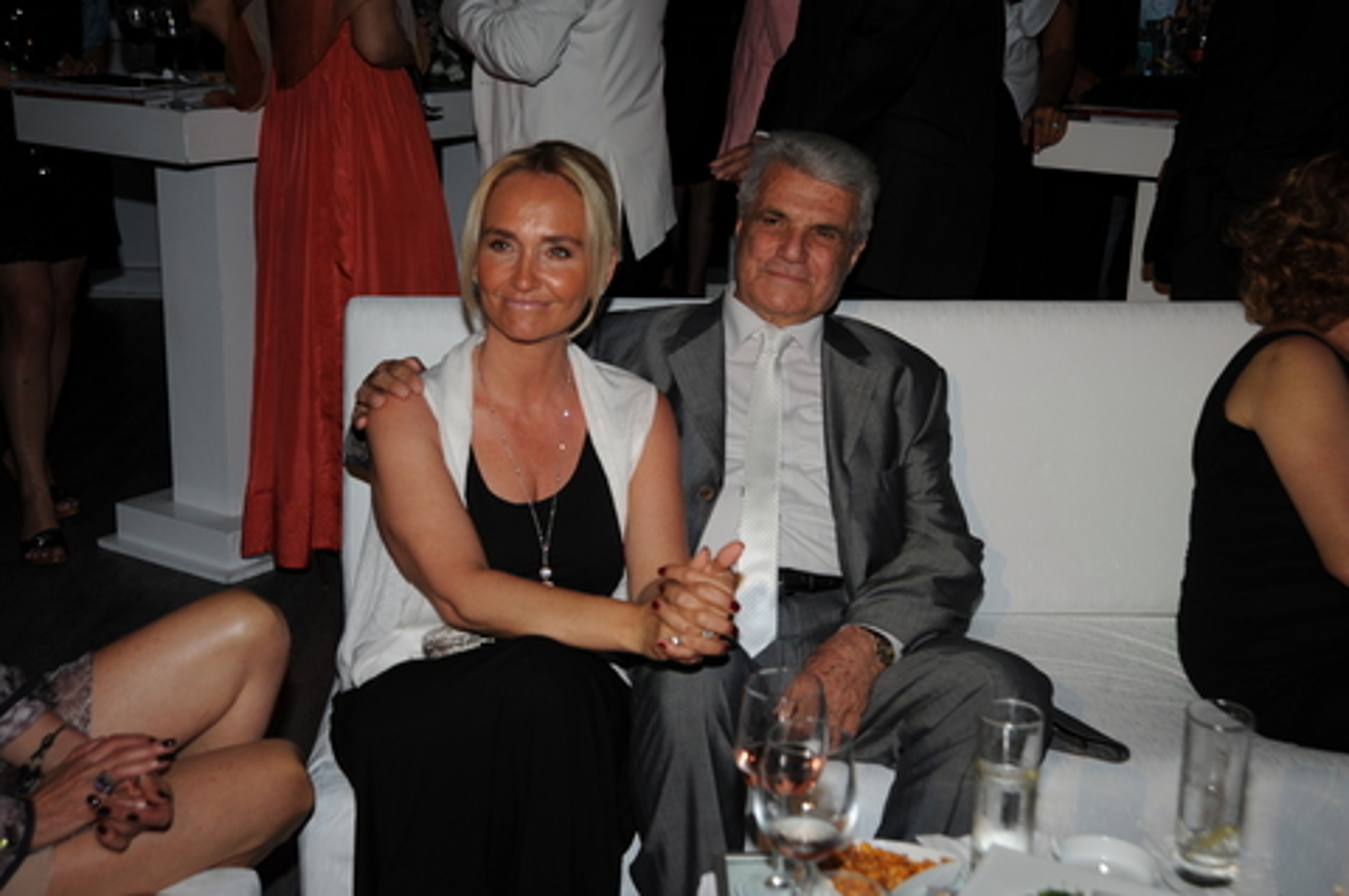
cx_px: 674
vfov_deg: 28.0
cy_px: 448
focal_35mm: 48
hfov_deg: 41.2
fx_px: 1797
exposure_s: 1/60
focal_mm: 48
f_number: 5.6
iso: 400
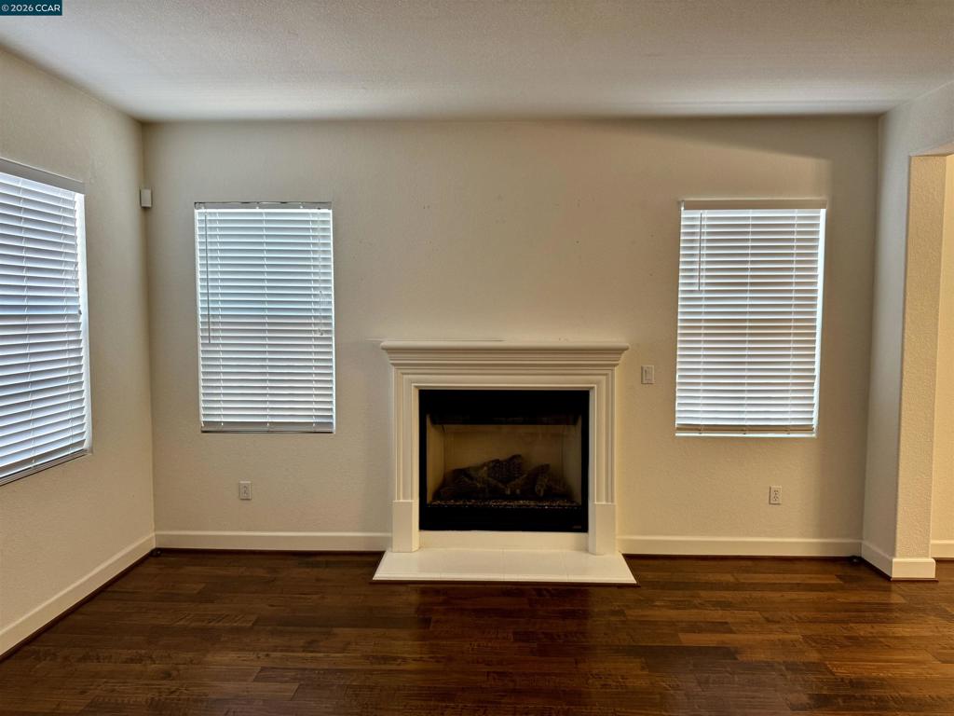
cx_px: 477
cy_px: 358
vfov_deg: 56.8
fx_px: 661
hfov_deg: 71.6
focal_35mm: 24
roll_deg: -0.3
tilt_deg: -5.1
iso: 160
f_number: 1.78
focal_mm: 6.76
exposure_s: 1/60
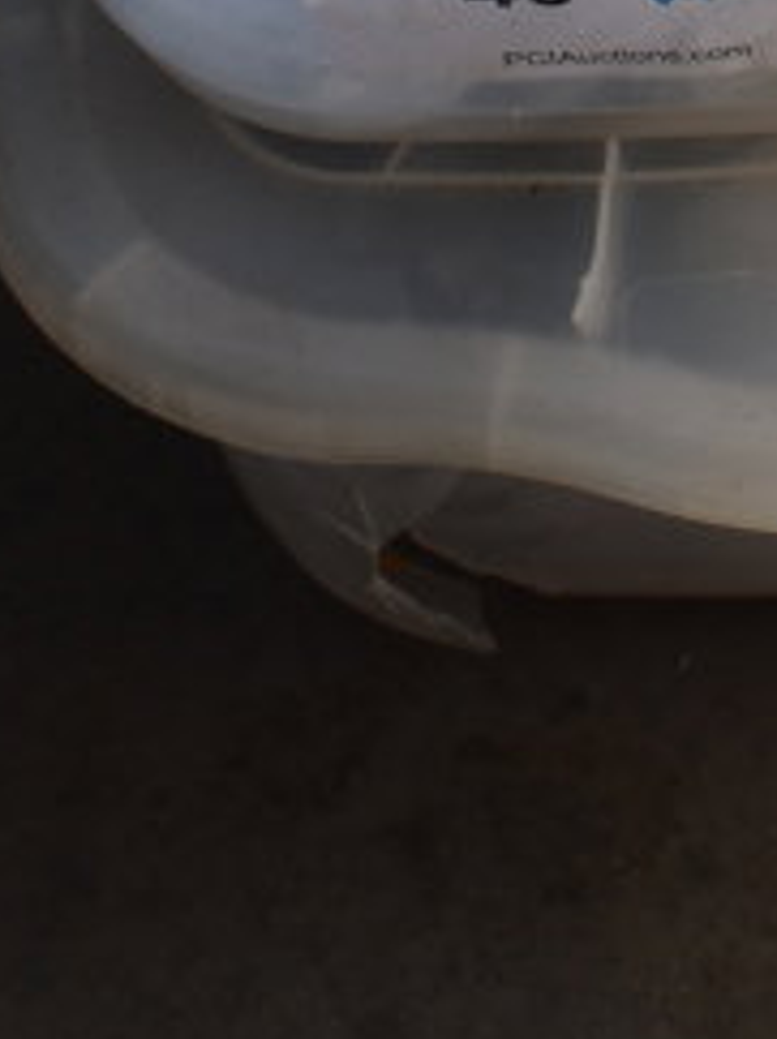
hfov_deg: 11.1
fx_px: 3928
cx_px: 919
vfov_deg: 13.9
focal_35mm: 131
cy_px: -616
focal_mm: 24
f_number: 7.1
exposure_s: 1/200
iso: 200
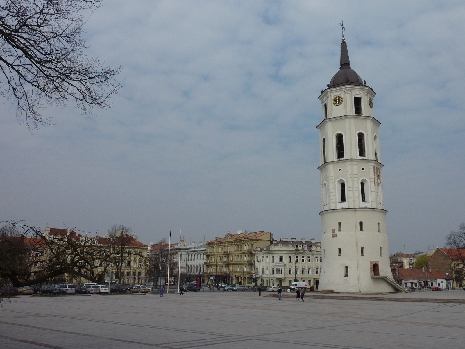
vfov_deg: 44.2
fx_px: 430
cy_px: 174
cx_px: 232
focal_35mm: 32
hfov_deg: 56.8
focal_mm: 5.3
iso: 80
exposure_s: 1/800
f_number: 5.6
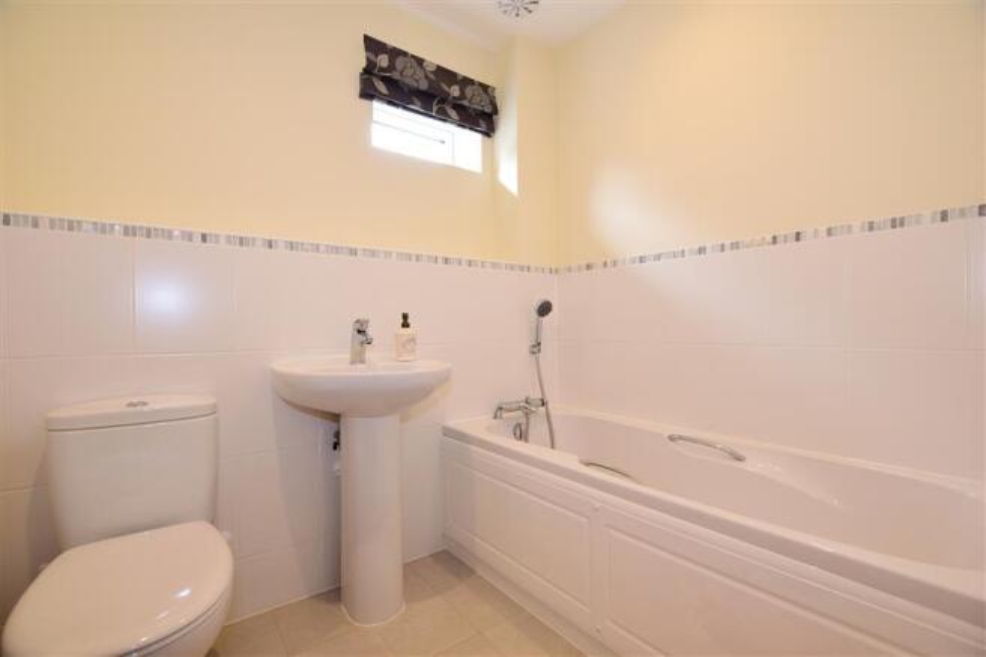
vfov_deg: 77.3
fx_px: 411
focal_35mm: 15
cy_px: 328
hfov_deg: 100.4
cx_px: 493
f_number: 5
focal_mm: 10
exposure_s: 1/8
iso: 200
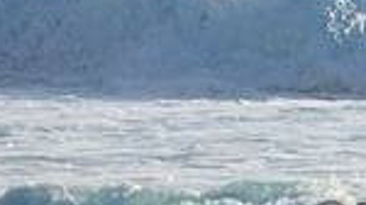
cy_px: -182
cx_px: 498
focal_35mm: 2367
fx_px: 22947
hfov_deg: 0.9
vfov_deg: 0.5
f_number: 5.6
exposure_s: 1/2000
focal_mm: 390
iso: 280
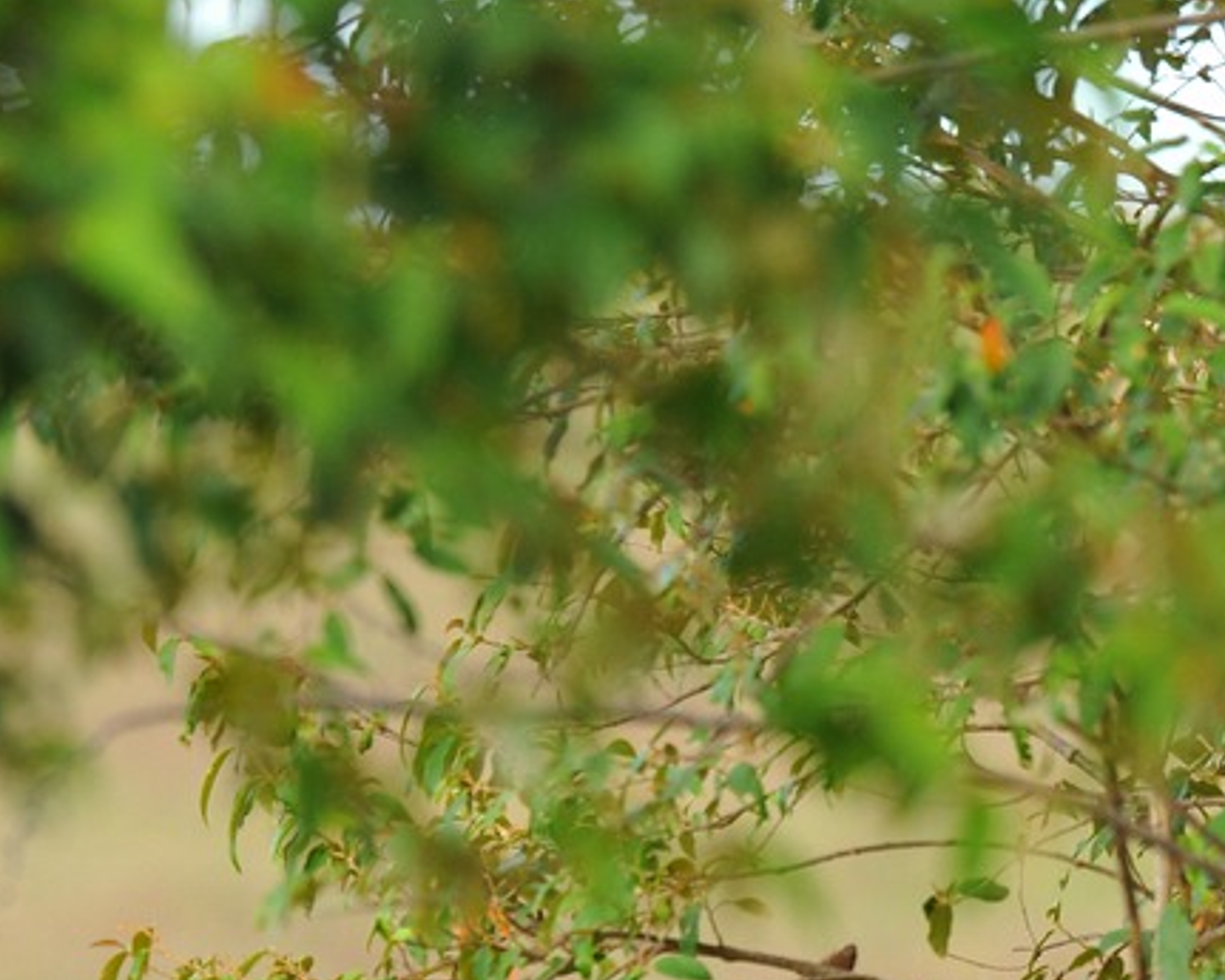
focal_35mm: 1088
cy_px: 919
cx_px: 492
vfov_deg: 1.4
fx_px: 39455
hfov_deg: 1.8
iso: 800
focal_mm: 500
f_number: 5
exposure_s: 1/1000
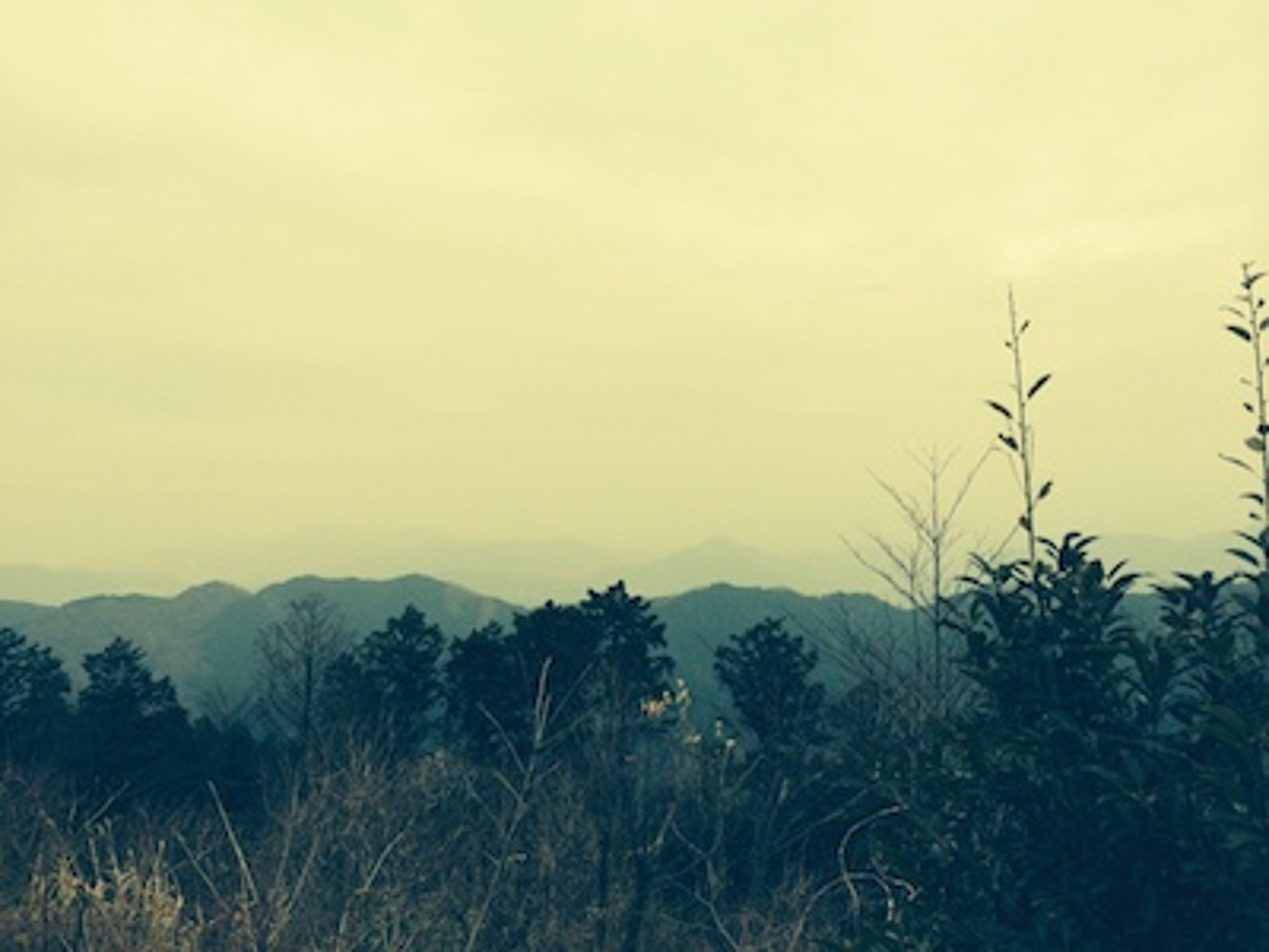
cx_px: 634
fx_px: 1100
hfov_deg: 60.0
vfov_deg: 46.8
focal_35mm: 30
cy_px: 476
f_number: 2.2
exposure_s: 1/1325
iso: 32
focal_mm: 4.12
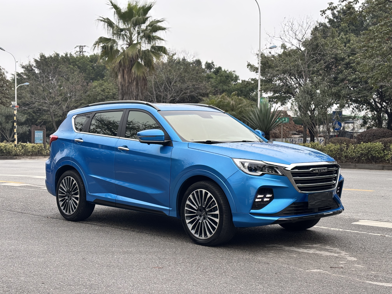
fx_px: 589
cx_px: 196
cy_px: 147
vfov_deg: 28.0
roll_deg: +0.5
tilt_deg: -0.1
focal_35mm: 52
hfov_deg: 36.8
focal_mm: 5.96
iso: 32
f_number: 1.6
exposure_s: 1/376
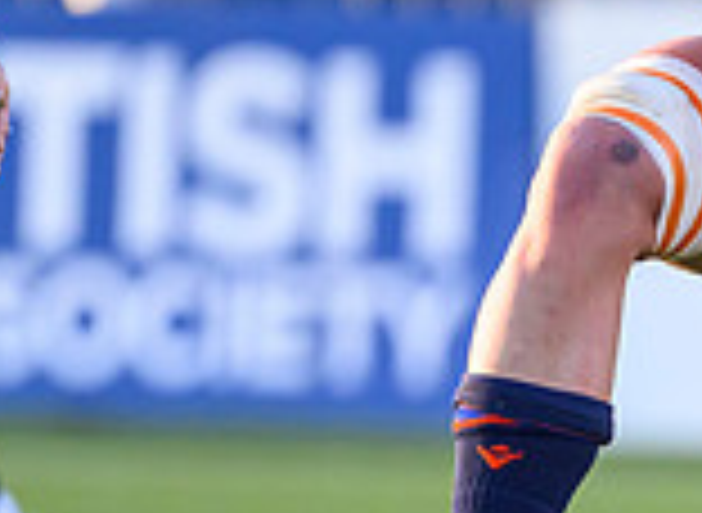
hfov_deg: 0.8
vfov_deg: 0.6
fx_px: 49572
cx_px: 1517
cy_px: 620
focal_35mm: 2467
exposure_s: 1/2000
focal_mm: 400
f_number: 3.2
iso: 1600
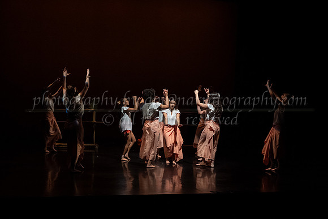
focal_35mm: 54
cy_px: 113
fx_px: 490
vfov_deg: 25.2
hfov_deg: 37.0
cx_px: 171
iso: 4000
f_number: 4
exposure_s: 1/400
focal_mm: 50
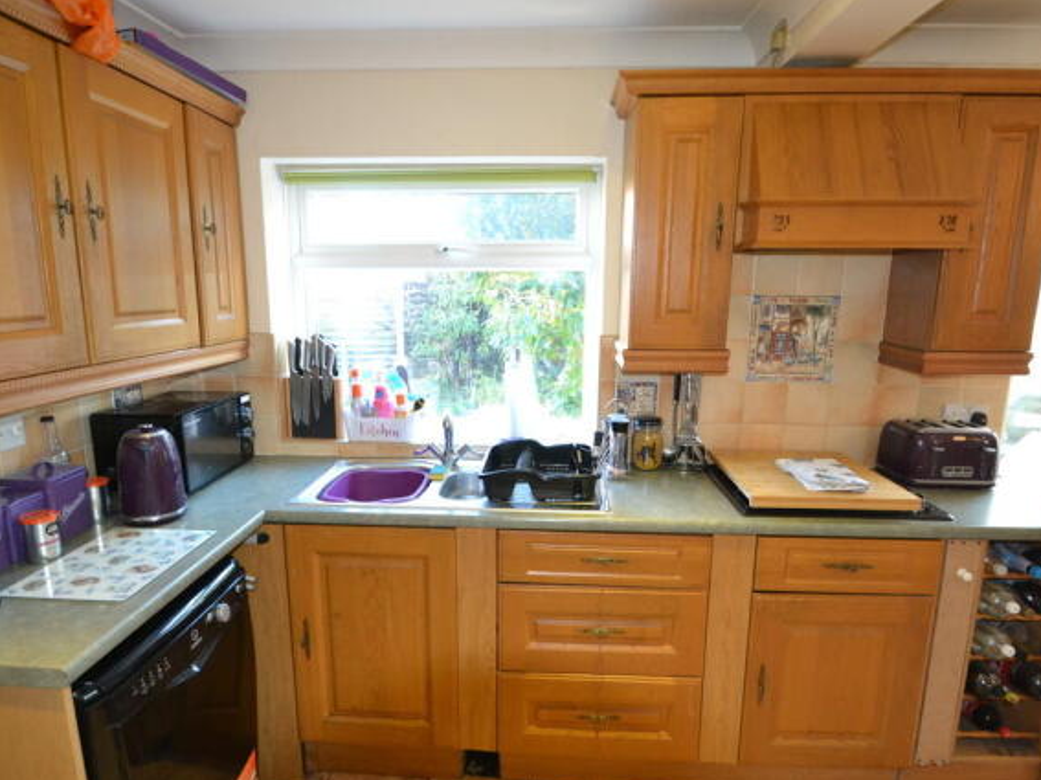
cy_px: 397
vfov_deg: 65.9
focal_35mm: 20
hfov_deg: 81.7
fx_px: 601
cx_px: 539
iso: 1600
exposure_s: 1/60
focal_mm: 12
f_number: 3.8
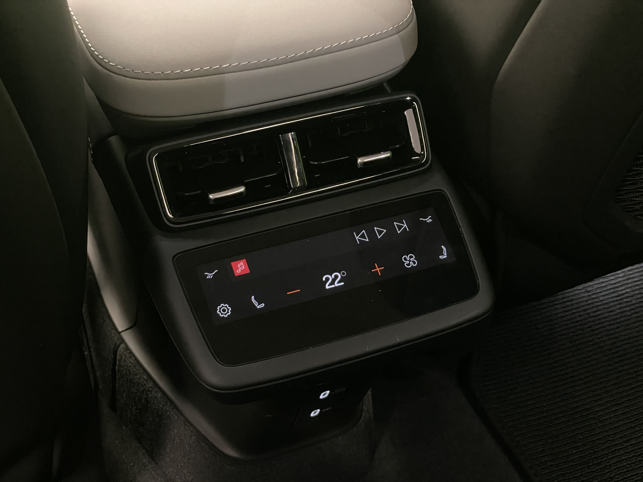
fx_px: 966
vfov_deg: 28.0
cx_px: 322
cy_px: 241
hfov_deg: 36.8
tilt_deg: -39.1
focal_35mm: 52
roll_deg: -1.0
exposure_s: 1/25
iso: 1600
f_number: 2
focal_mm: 6
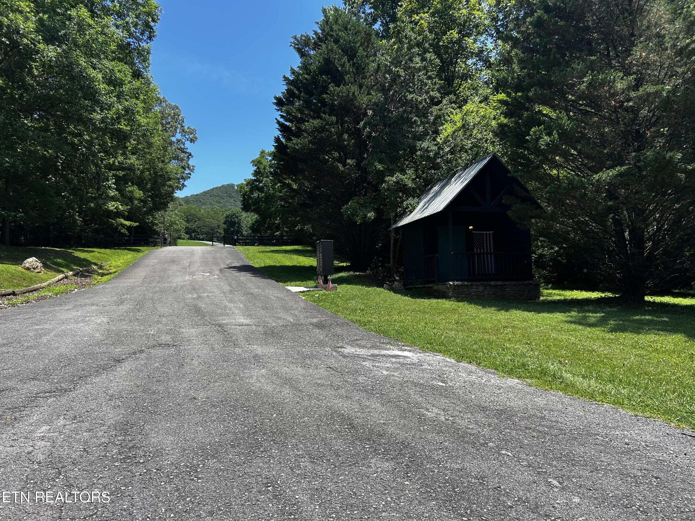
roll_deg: +2.6
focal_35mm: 26
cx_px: 348
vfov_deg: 53.1
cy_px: 260
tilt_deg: +3.9
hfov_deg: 67.3
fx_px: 522
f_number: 1.5
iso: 50
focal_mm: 5.7
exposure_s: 1/2404
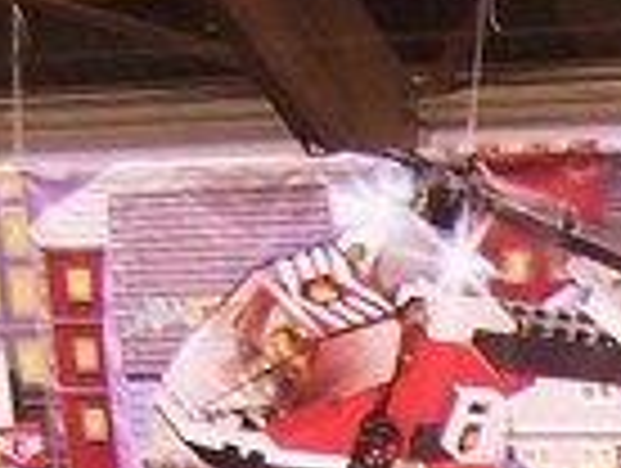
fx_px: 5319
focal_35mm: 296
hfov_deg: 6.4
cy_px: 1620
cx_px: 1413
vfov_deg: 4.7
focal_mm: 6.7
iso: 80
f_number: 2.8
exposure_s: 1/2
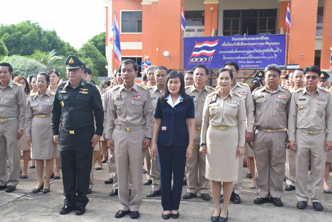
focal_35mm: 57
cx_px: 166
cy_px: 111
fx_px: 526
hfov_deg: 35.1
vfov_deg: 23.8
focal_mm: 38
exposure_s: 1/200
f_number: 7.1
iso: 400
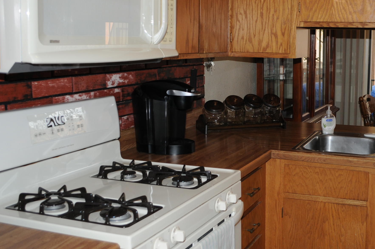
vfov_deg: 29.1
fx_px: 479
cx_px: 271
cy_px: 103
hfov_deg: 41.8
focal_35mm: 46
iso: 320
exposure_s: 1/250
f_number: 3.5
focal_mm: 18
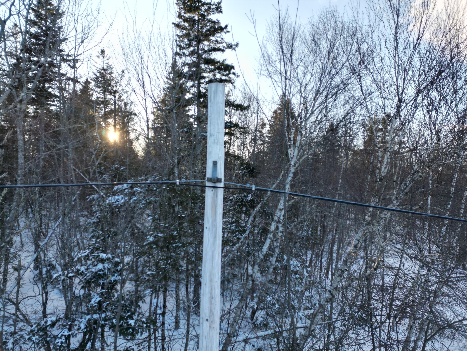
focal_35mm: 24
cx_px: 234
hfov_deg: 71.6
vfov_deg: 56.8
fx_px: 324
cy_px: 176
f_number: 1.7
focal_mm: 6.72
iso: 100
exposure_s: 1/500
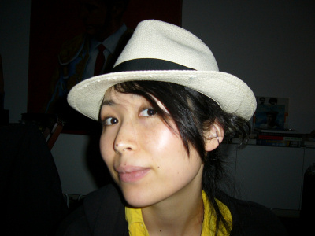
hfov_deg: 52.6
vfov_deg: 40.7
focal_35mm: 35
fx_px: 318
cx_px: 158
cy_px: 118
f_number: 2.8
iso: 100
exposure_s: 1/60
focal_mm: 5.8
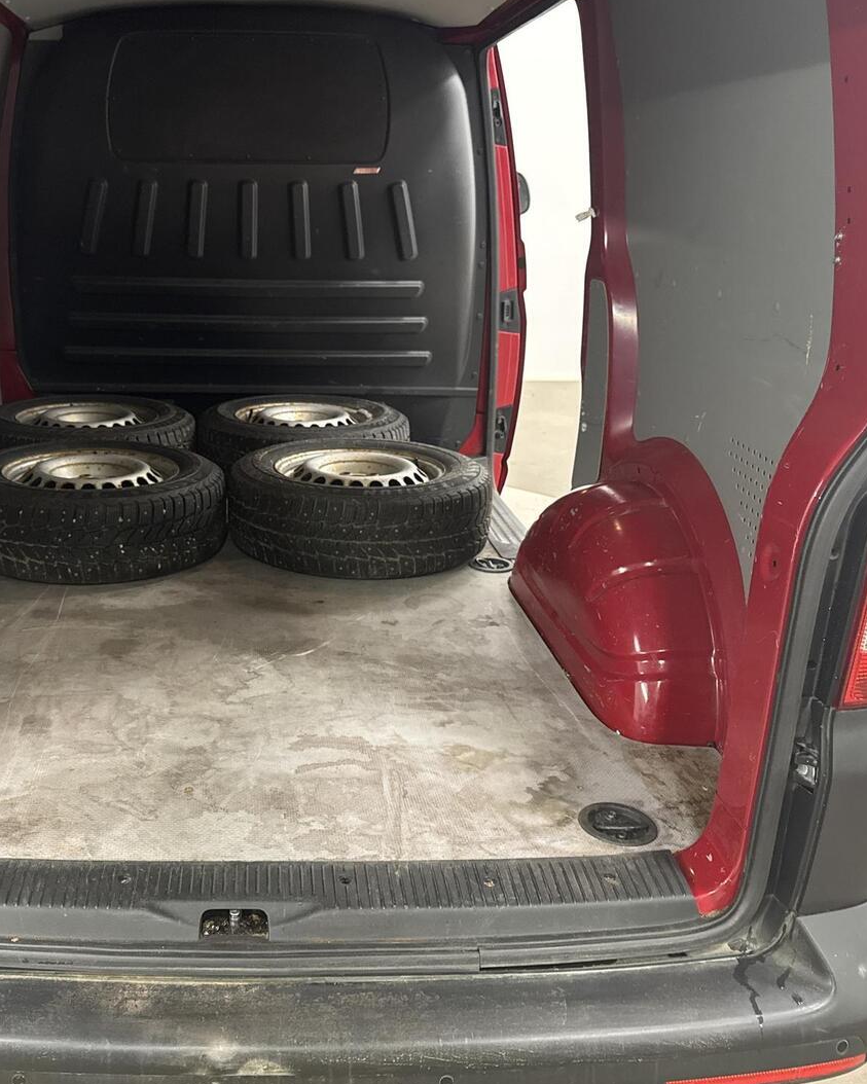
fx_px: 1027
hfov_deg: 44.8
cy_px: 543
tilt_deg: -20.3
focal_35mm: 32
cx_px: 262
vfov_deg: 55.7
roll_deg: -1.8
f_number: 1.78
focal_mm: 6.76
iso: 640
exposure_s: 1/50
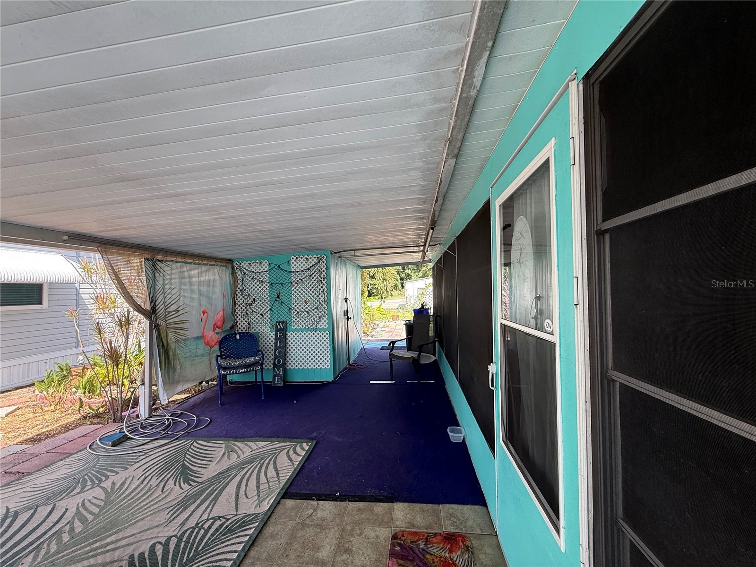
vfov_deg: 85.7
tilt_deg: +0.6
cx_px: 378
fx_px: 306
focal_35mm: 14
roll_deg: +0.6
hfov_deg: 102.1
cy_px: 284
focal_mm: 2.22
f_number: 2.2
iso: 64
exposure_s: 1/270
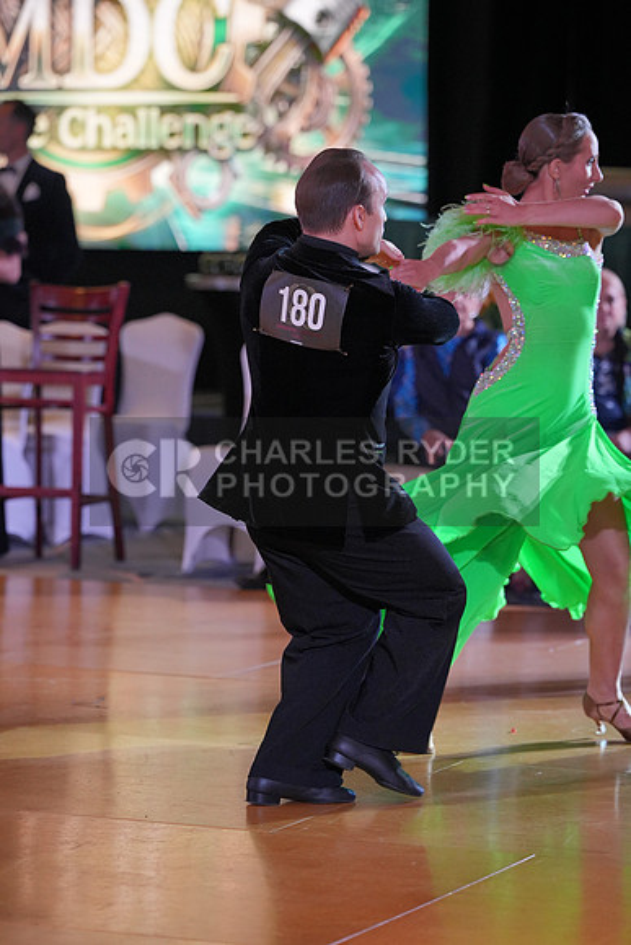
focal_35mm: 139
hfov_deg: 9.9
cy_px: 472
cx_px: 316
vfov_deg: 14.8
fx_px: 3652
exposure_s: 1/500
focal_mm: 139
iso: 3200
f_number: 3.5
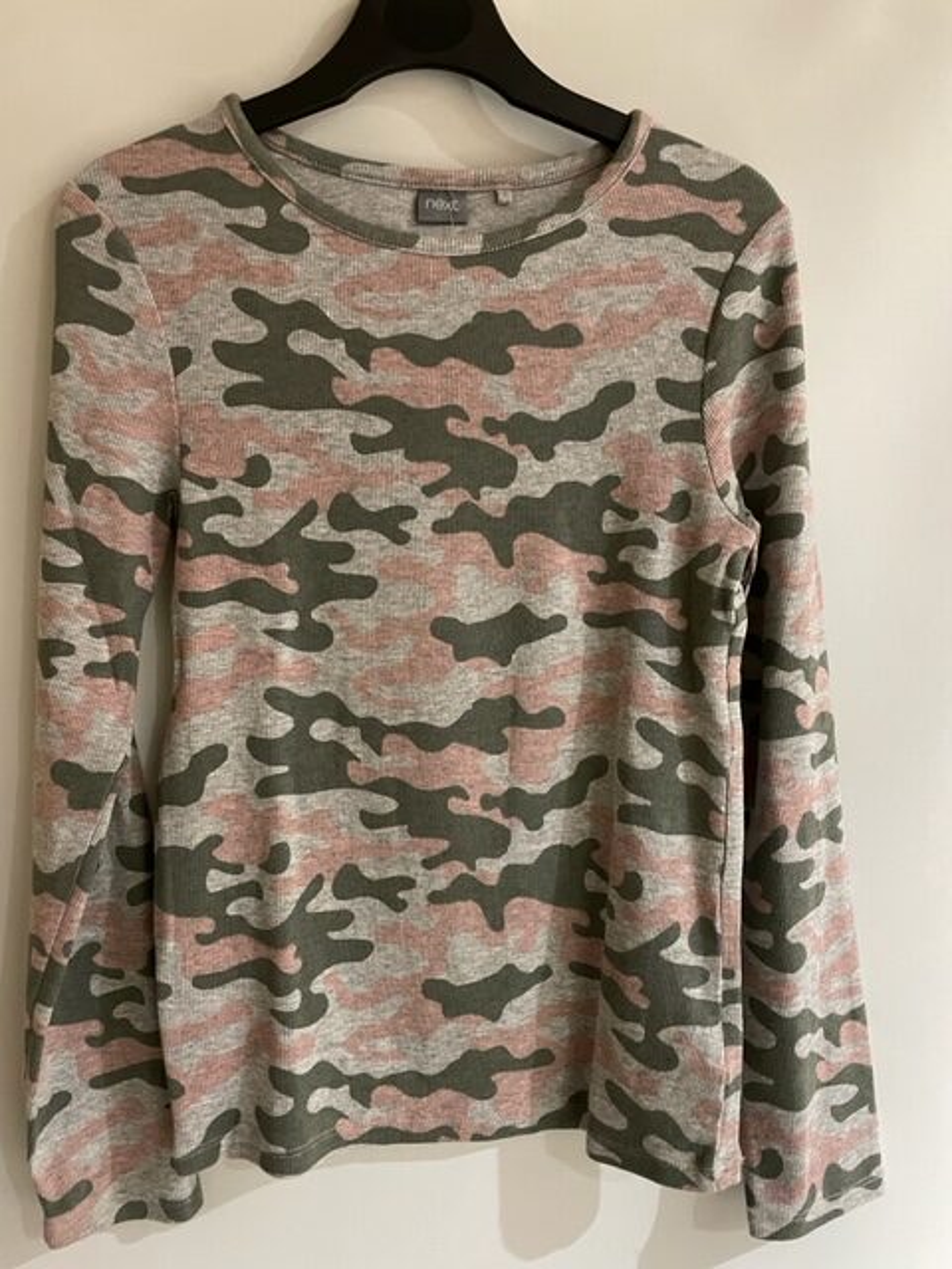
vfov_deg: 67.3
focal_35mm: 26
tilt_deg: -7.4
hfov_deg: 53.1
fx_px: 953
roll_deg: -0.4
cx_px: 476
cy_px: 634
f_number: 1.6
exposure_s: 1/33
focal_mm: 4.2
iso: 640
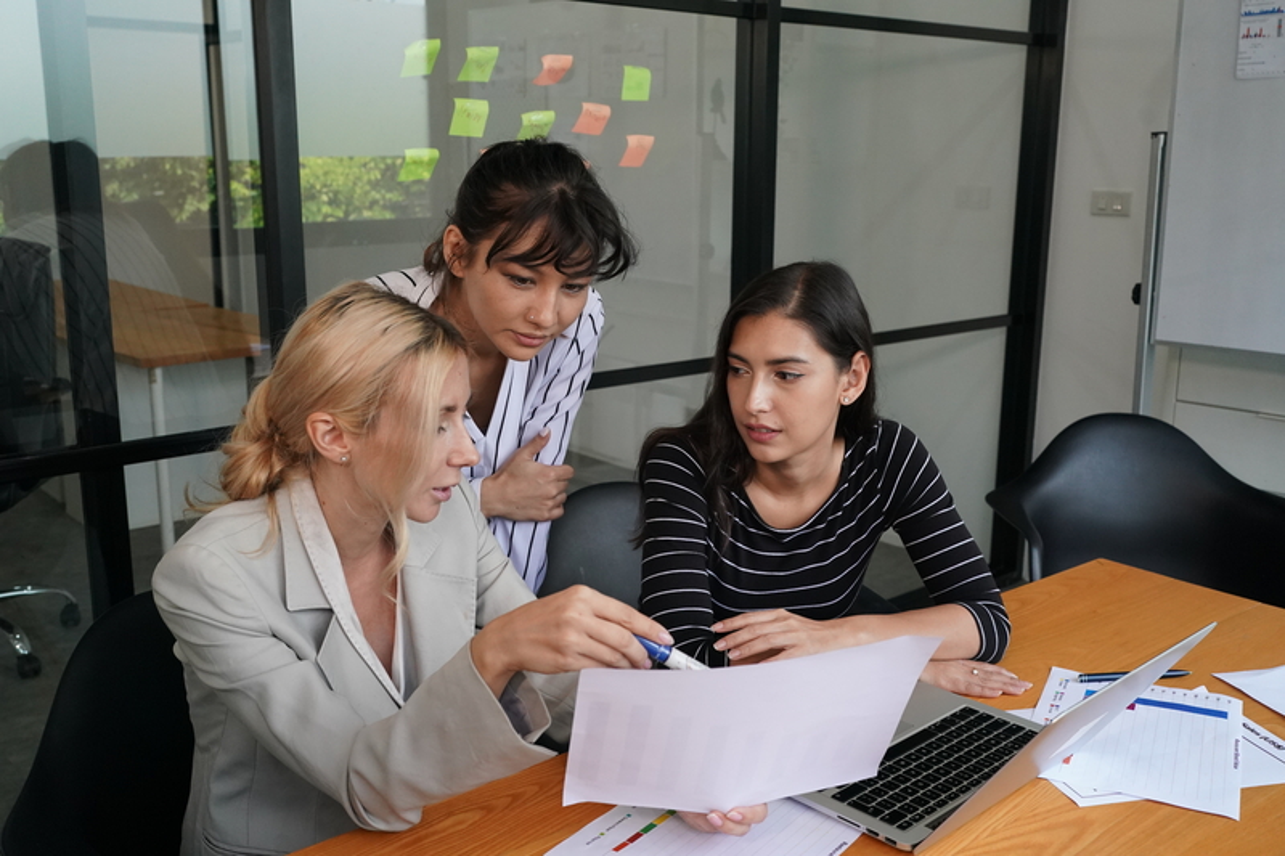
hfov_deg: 54.4
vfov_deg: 37.8
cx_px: 642
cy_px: 428
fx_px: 1249
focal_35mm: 35
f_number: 6.3
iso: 3200
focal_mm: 35
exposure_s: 1/160
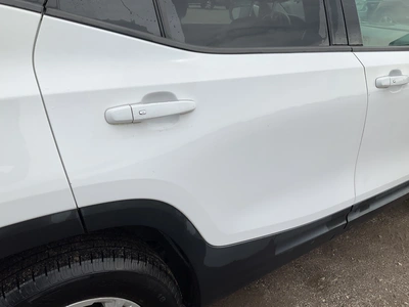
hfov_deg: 61.7
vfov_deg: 48.2
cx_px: 204
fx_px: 343
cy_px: 154
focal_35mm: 29
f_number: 1.8
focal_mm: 3
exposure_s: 1/1912
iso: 25
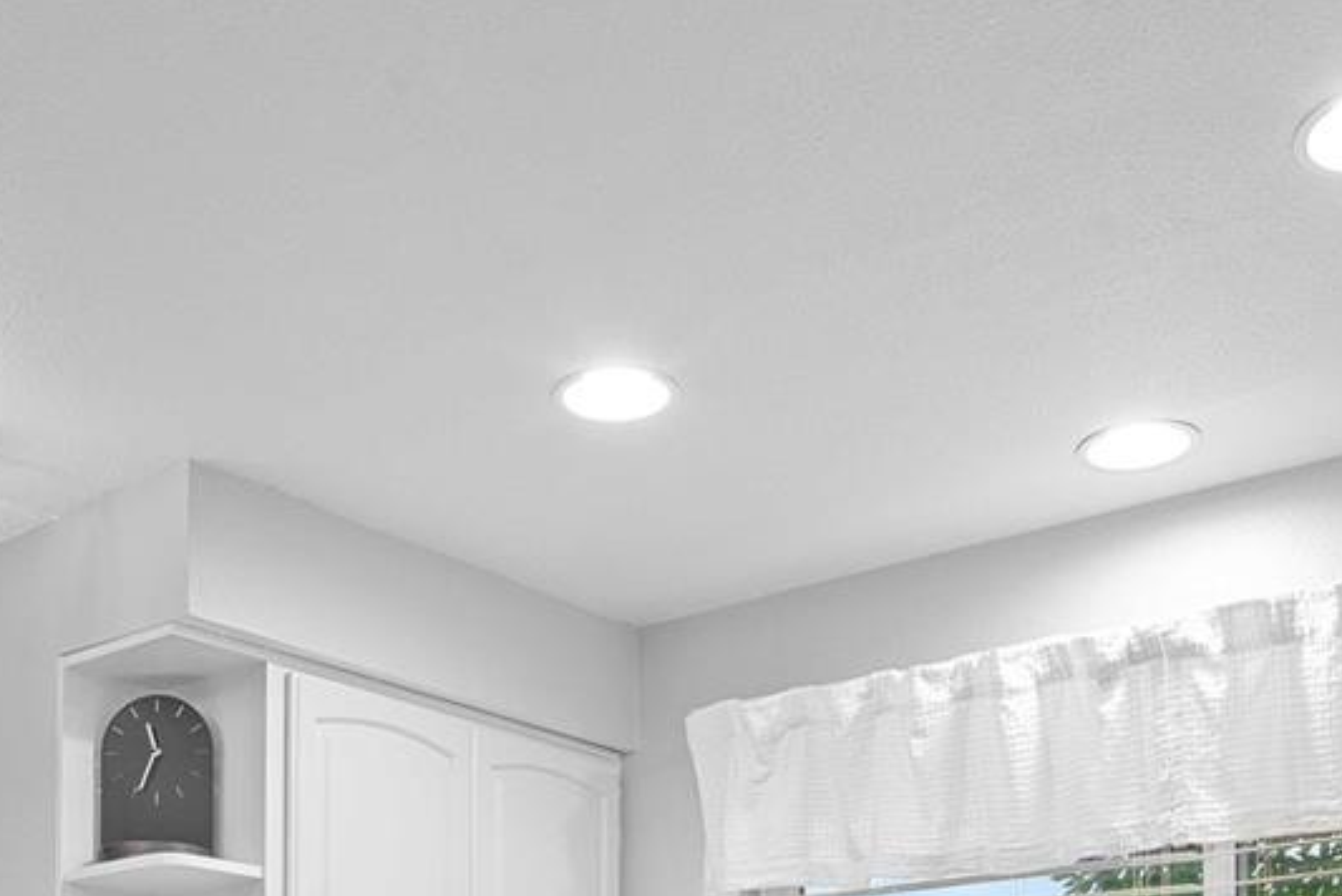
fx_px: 1678
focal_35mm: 45
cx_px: 506
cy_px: 1174
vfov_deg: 25.6
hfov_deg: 43.3
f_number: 10
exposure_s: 1/1.67
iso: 125
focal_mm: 15
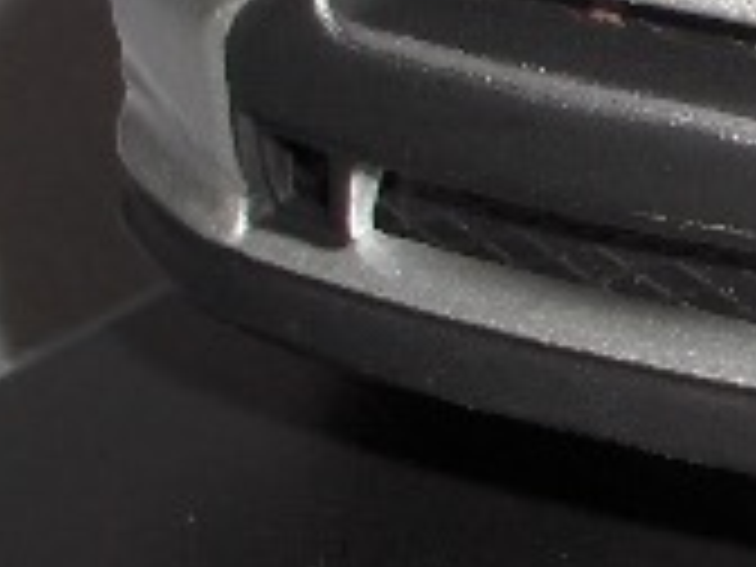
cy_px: -297
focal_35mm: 236
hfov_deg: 8.2
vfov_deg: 6.2
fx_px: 5154
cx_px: 1251
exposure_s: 1/90
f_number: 5.6
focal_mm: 10.19
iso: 100
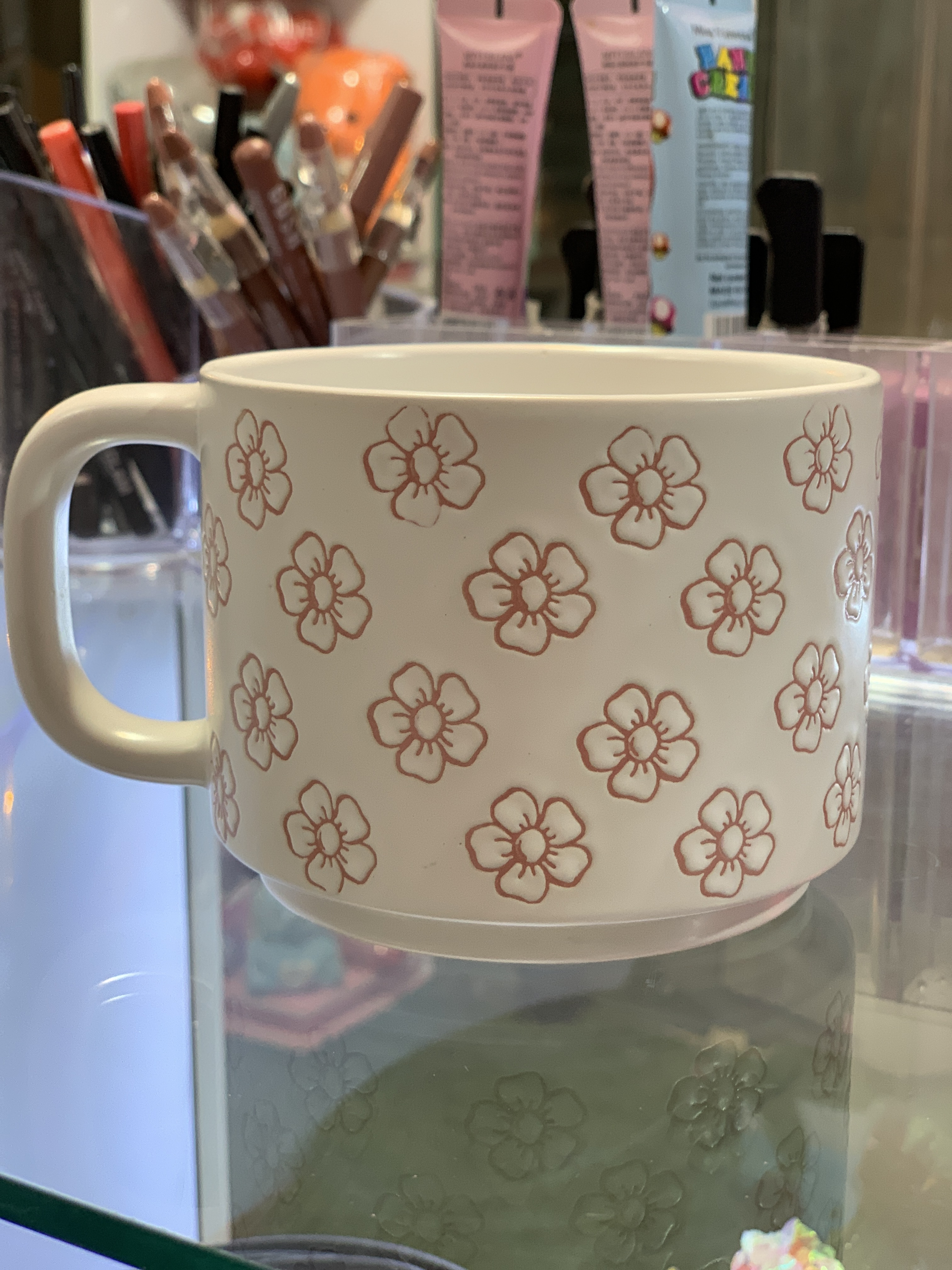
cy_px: 635
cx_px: 476
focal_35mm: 52
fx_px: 1907
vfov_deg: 36.8
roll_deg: -0.5
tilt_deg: -10.8
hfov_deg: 28.0
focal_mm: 6
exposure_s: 1/50
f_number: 2.4
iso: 100
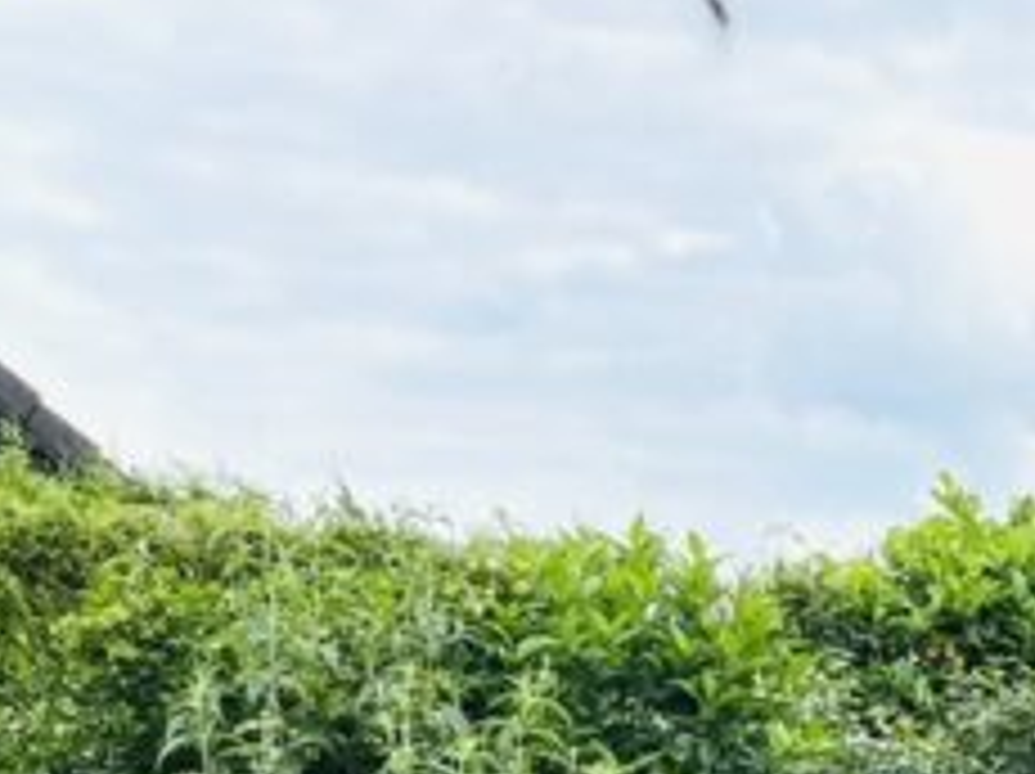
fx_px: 3465
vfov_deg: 12.6
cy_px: 738
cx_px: 1256
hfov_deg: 16.3
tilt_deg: +1.9
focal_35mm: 116
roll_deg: +1.8
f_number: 1.6
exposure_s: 1/3521
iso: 50
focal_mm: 5.1
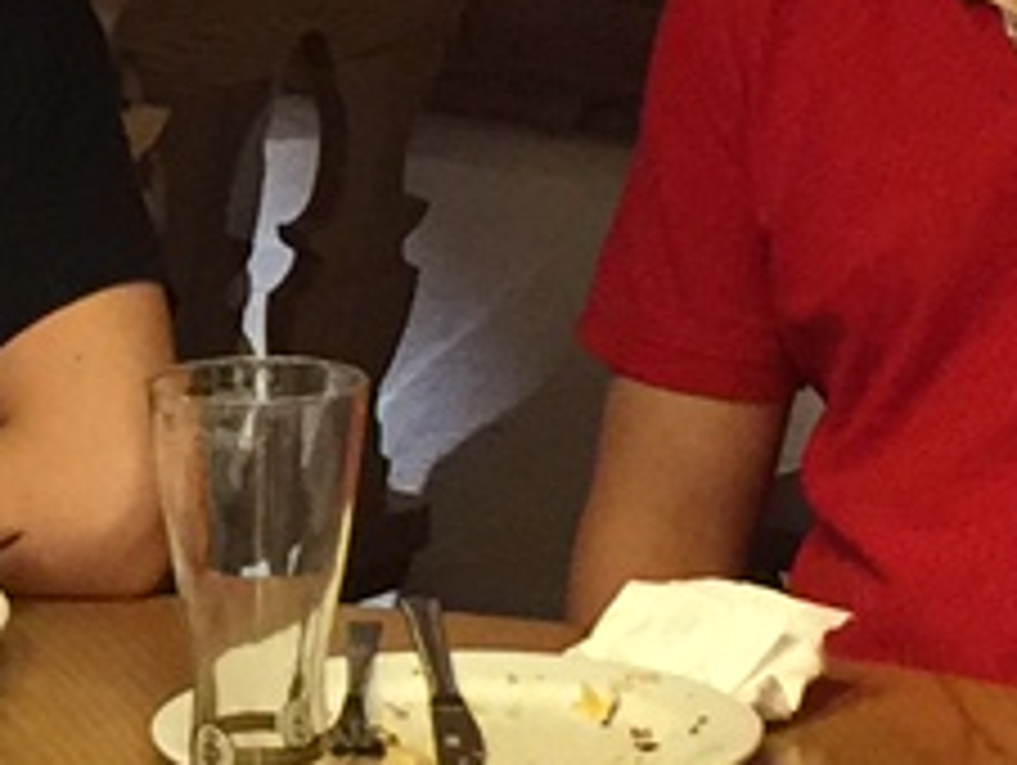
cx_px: -99
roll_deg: +0.2
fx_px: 6147
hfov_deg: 9.4
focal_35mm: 209
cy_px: 400
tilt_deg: -11.4
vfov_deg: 7.1
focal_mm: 4.15
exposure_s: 1/17
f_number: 2.2
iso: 125
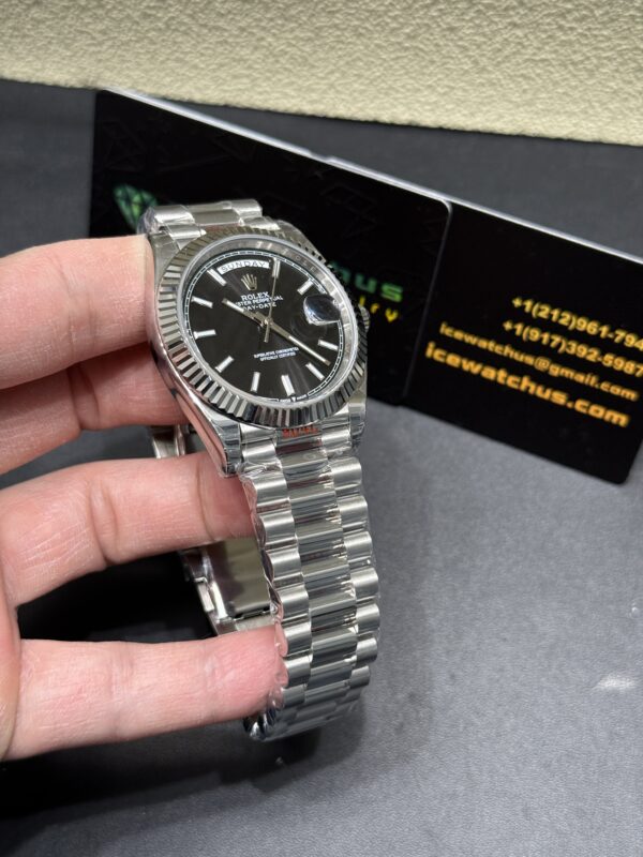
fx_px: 1189
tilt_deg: -63.1
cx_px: 322
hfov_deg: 30.3
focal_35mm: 48
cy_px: 428
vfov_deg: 39.7
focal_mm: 6.76
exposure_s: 1/100
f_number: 1.78
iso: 125
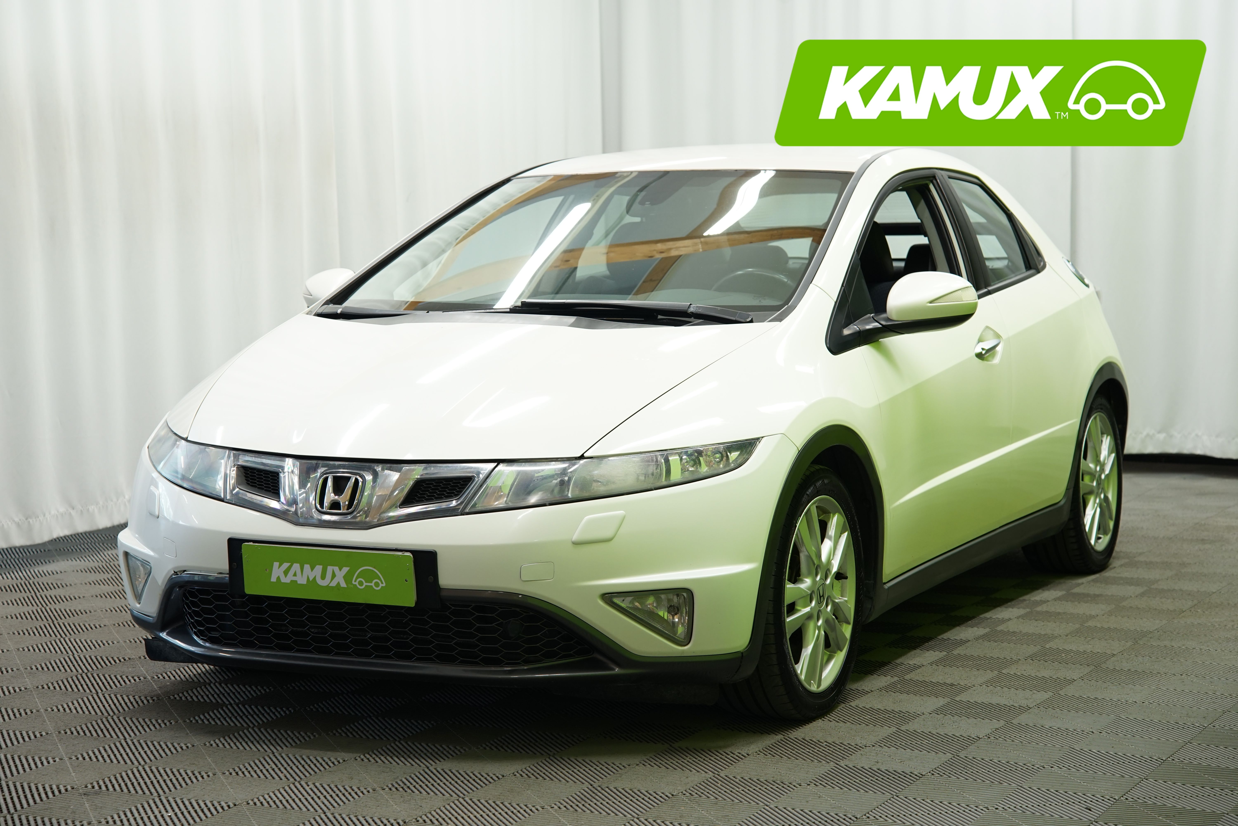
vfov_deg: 19.5
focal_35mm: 70
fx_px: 2407
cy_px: 413
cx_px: 619
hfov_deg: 28.8
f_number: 5.6
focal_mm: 70
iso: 500
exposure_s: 1/20
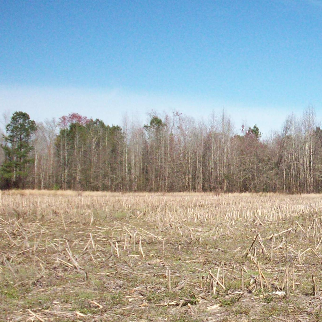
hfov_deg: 23.4
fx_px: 758
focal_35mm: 72
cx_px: 285
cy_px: 228
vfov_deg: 23.8
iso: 200
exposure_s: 1/785
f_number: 5.6
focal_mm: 6.2
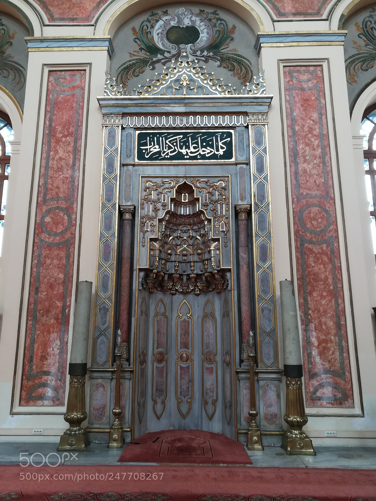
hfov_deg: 53.1
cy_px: 250
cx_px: 188
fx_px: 377
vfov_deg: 67.3
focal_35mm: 26
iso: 160
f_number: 2.2
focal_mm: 3.83
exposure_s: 1/33.3
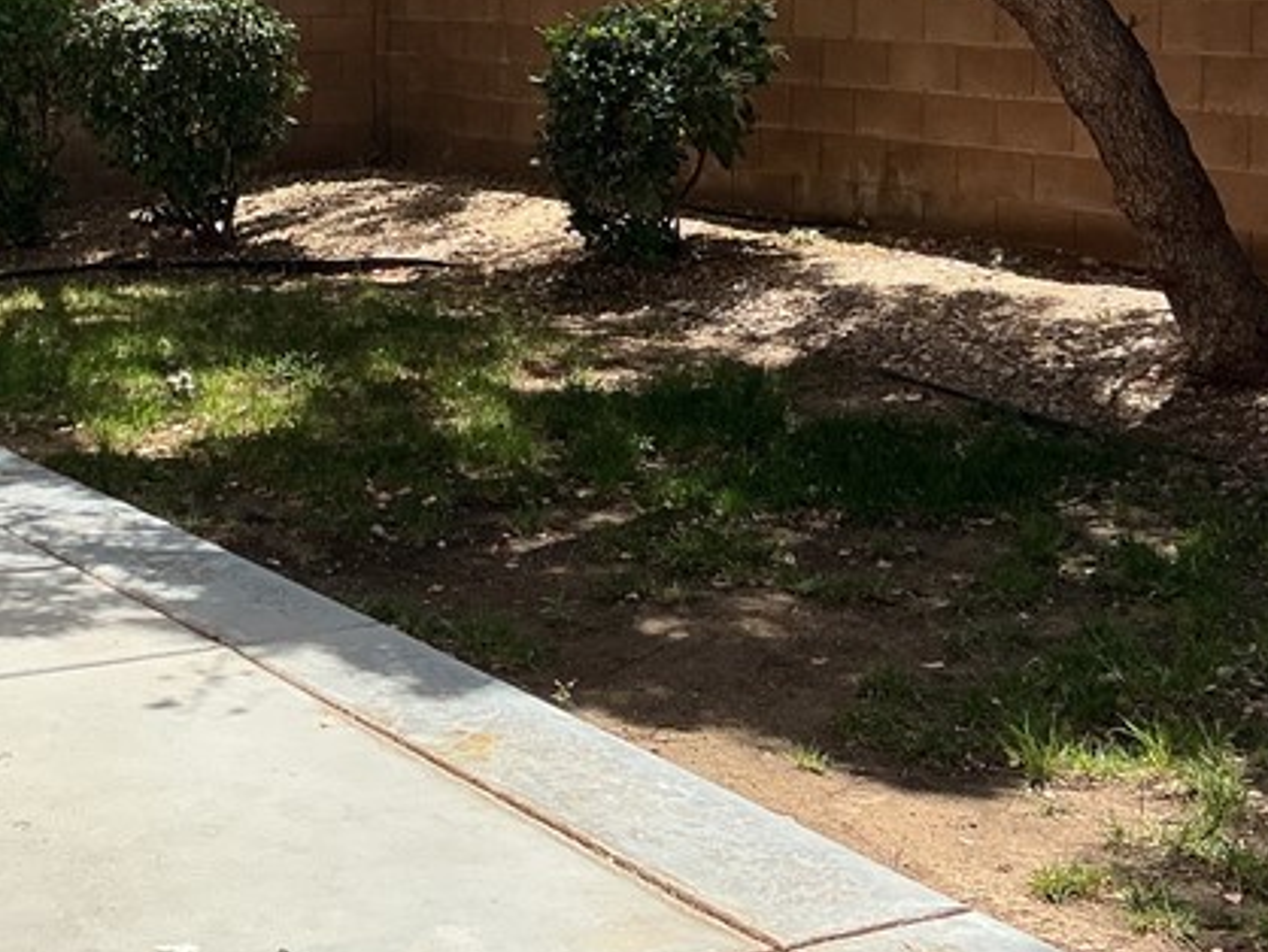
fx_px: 2602
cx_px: 240
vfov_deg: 20.4
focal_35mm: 71
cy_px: 152
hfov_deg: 26.8
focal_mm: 3
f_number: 1.8
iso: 25
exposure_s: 1/1626
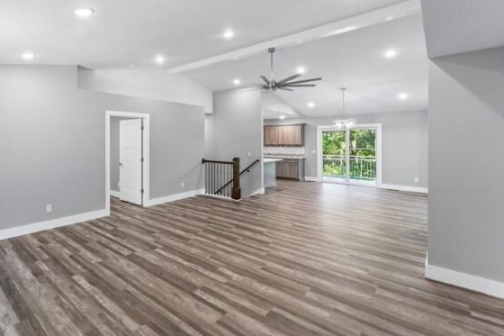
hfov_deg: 88.3
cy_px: 134
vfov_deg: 66.7
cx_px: 191
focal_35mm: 18
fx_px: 252
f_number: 13
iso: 400
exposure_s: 1/13
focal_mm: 14
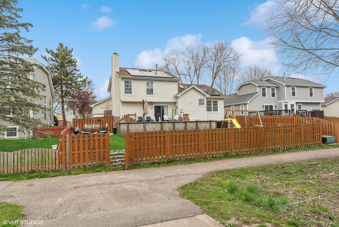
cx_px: 170
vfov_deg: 53.2
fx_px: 226
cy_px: 114
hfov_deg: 73.7
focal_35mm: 24
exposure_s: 1/320
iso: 200
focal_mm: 24
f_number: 9
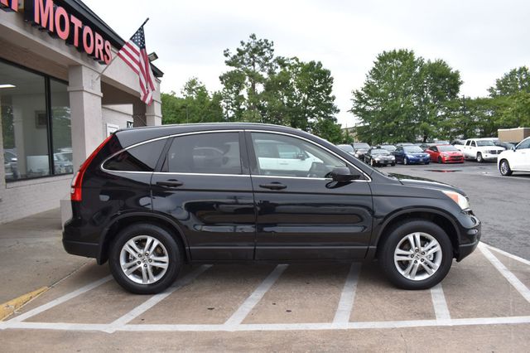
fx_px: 397
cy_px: 176
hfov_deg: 67.4
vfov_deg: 47.9
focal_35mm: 27
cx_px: 265
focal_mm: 18
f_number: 6.3
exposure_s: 1/250
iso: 200
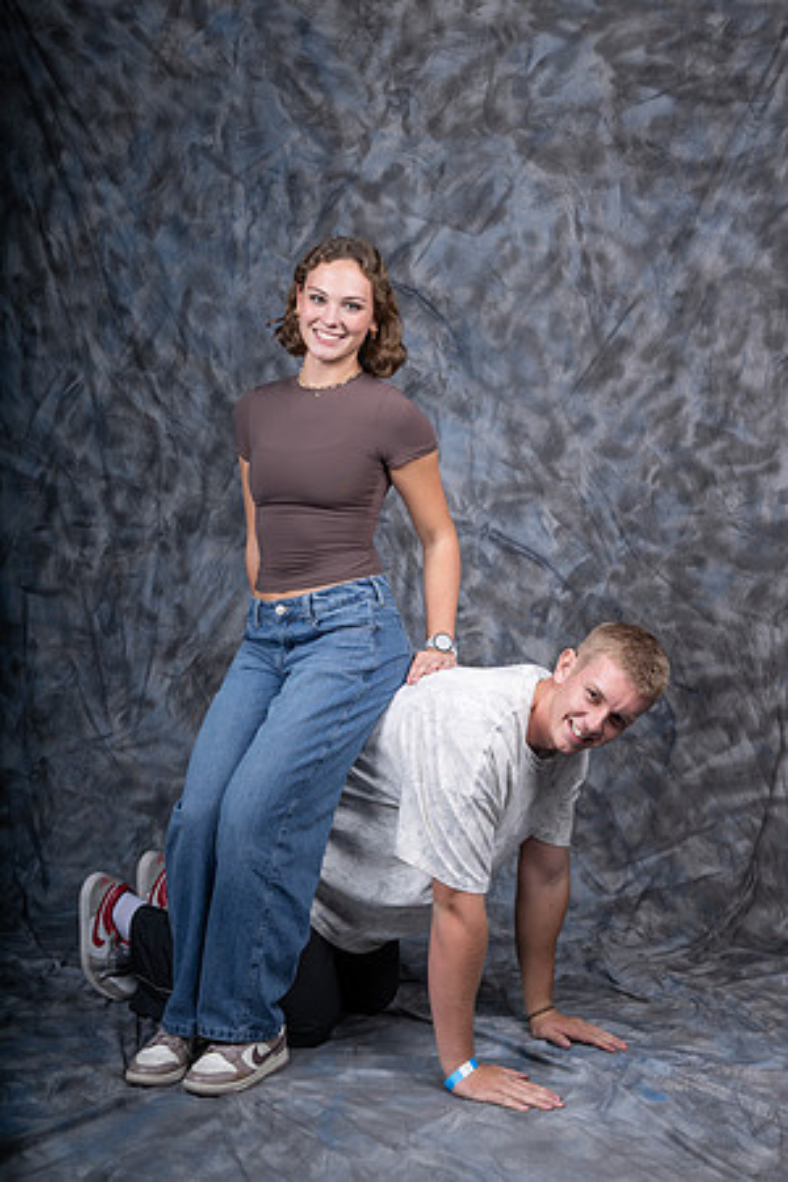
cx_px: 394
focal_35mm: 44
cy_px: 591
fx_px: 1445
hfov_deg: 30.5
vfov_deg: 44.5
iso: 100
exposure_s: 1/250
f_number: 8
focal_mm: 44
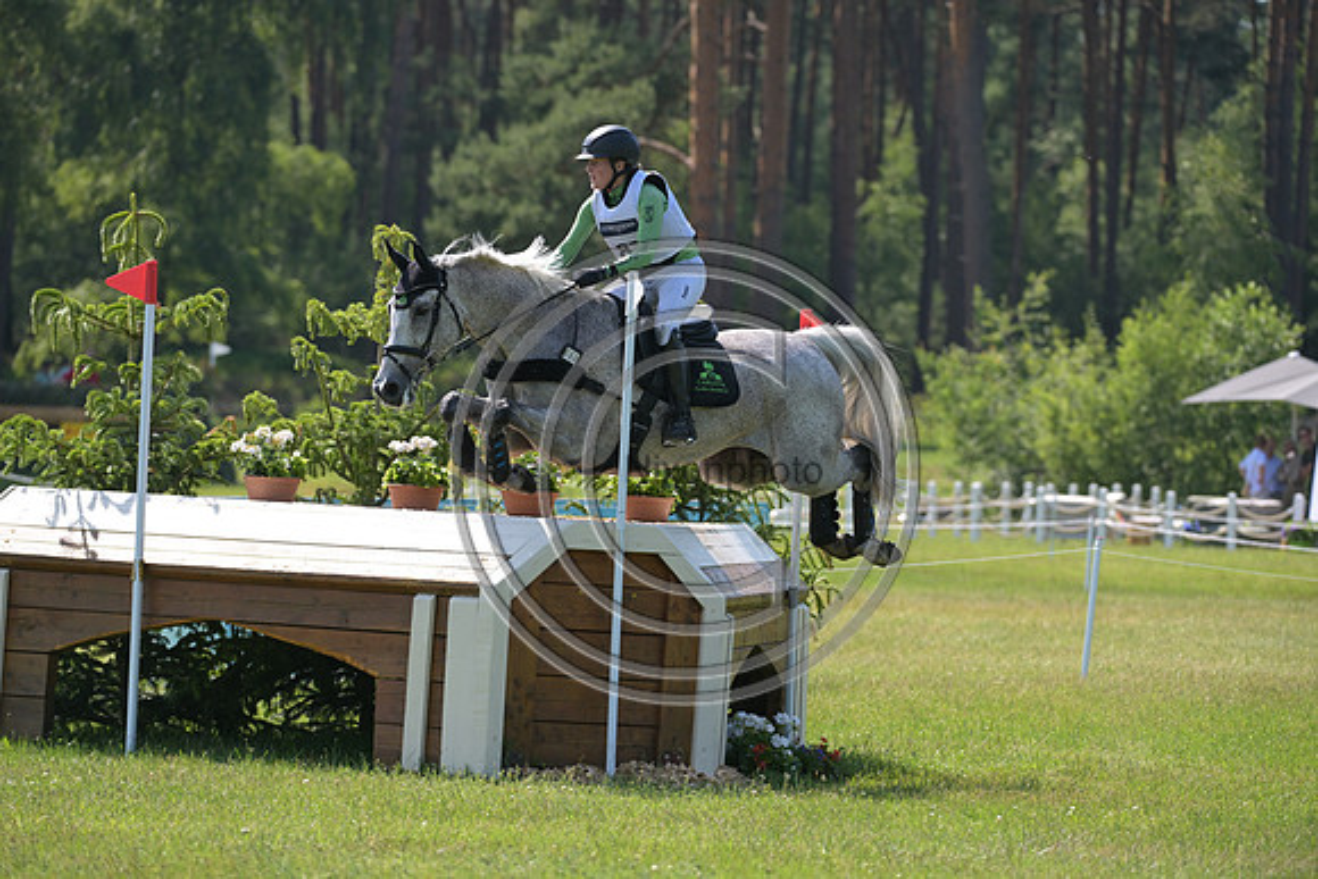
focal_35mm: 250
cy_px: 440
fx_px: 9154
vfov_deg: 5.5
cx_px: 659
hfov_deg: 8.2
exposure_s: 1/1250
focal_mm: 250
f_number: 5
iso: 500
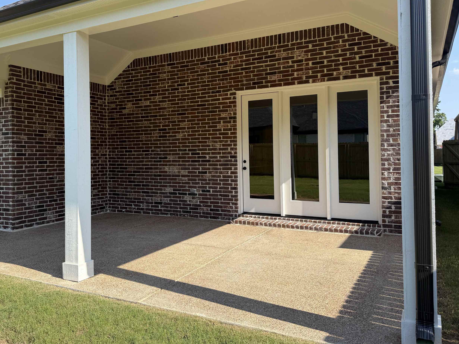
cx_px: 179
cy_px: 148
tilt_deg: +0.2
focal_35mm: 30
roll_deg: +0.7
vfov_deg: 46.7
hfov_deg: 59.4
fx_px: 398
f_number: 1.78
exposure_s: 1/2370
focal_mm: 6.76
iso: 80
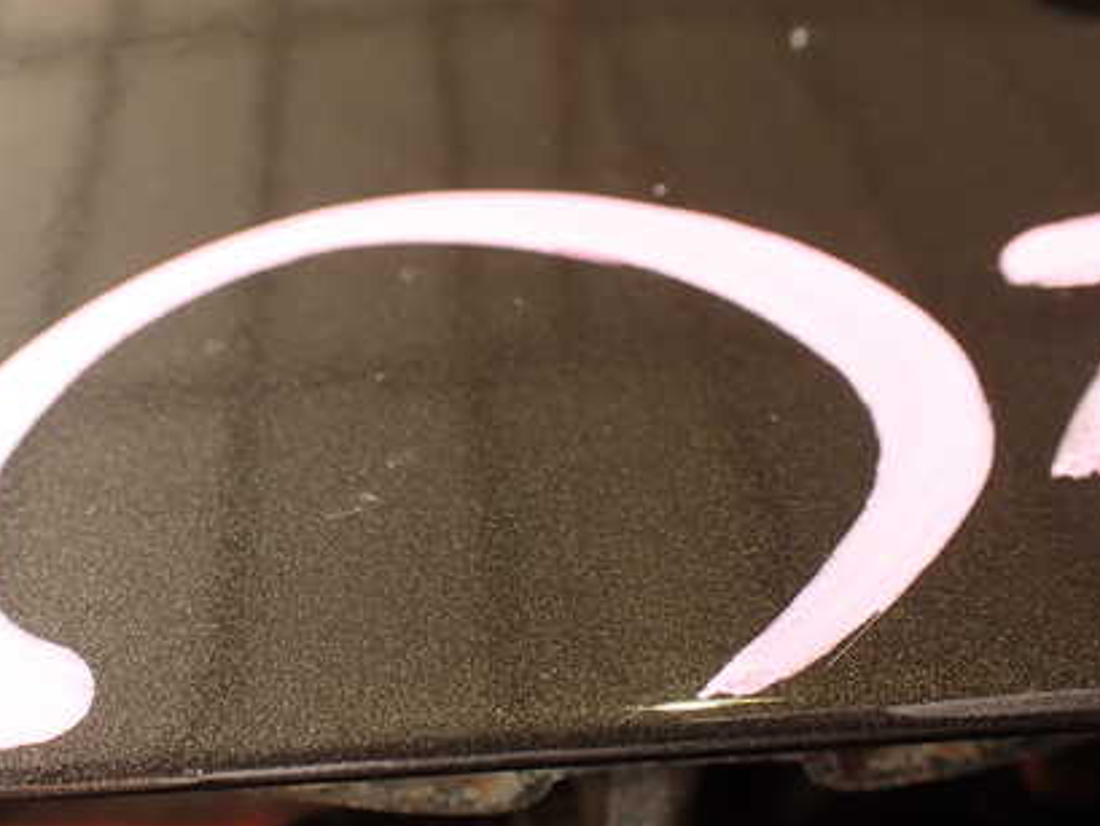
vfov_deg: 32.7
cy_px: 535
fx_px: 1399
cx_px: 395
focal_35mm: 44
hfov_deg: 42.5
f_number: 3.2
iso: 100
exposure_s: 1/60
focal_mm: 5.4
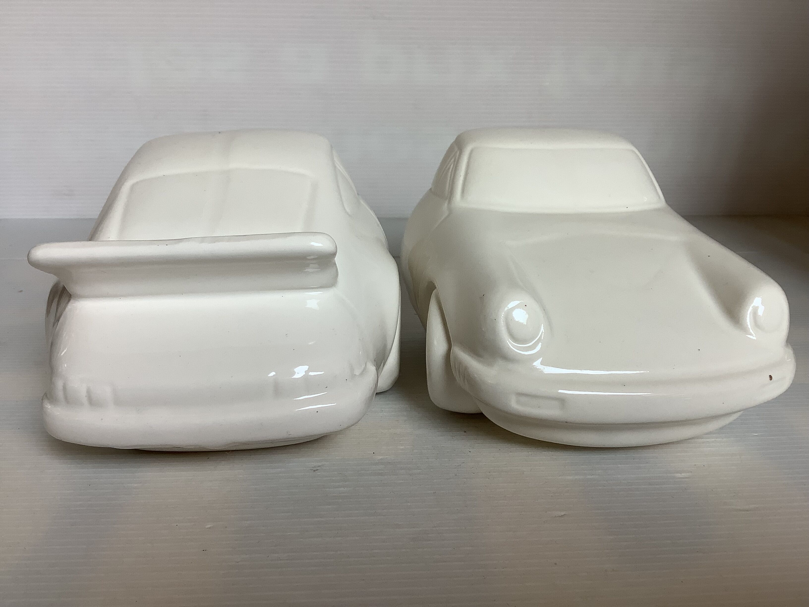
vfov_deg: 45.4
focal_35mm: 31
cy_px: 304
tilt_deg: -19.9
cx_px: 404
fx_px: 724
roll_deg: +0.1
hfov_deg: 58.4
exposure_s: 1/60
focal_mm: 3.3
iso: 50
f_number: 2.4
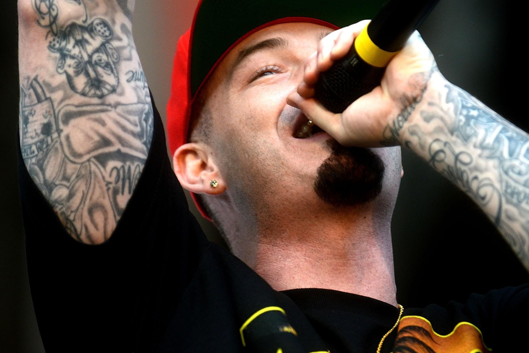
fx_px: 3748
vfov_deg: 5.4
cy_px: 140
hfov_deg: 8.1
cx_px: 250
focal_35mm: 255
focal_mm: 200
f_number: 3.5
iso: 1000
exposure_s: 1/400
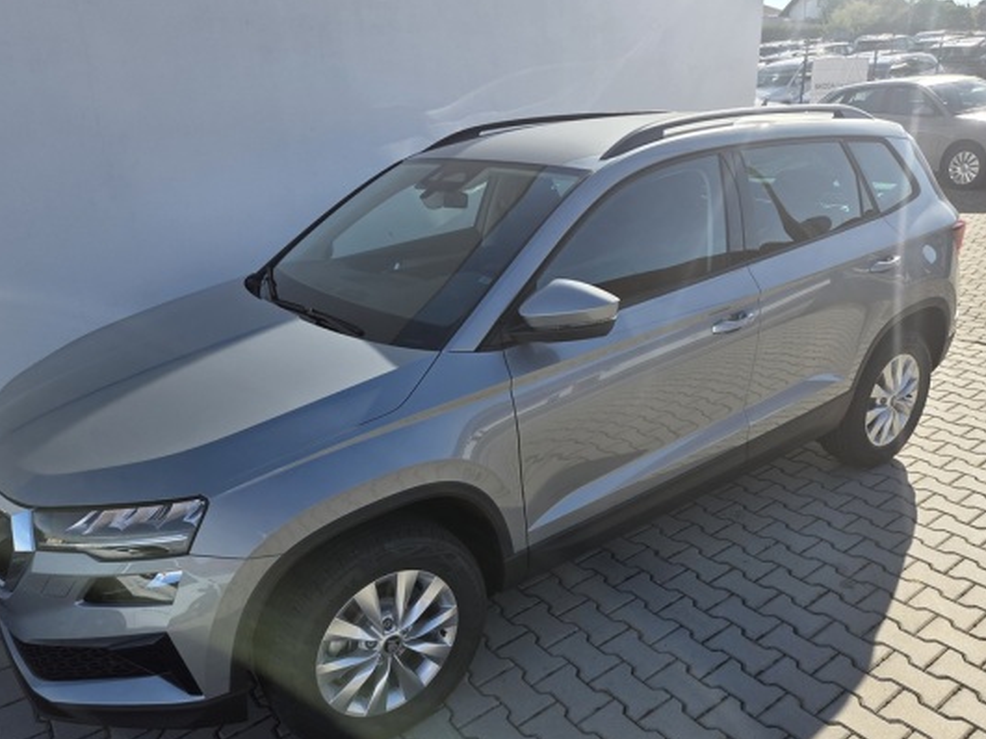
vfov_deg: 53.0
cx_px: 481
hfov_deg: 67.3
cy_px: 392
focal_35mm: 26
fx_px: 740
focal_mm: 5.4
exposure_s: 1/2650
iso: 80
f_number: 1.8
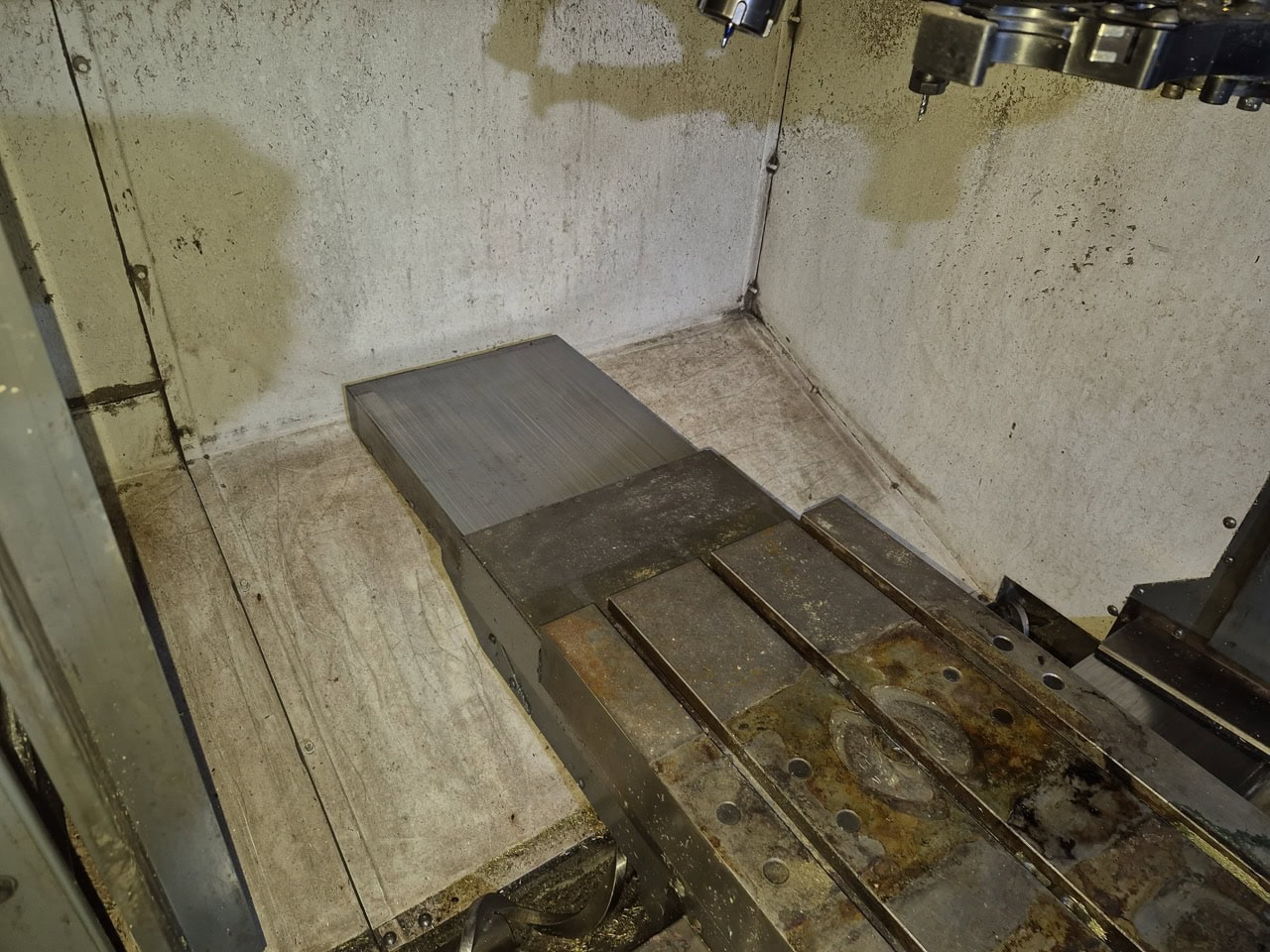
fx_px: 844
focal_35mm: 23
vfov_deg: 58.9
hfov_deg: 73.9
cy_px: 476
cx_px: 635
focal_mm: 5.4
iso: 160
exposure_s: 1/24
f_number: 1.8
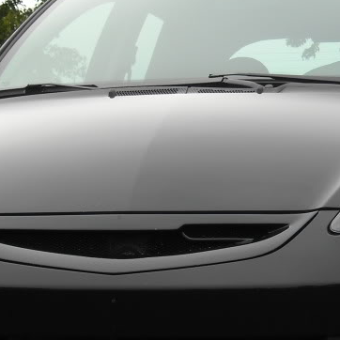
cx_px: 170
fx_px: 1889
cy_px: 197
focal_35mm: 170
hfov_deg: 10.3
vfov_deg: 10.3
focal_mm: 11.02
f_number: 3.7
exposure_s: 1/161
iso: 64
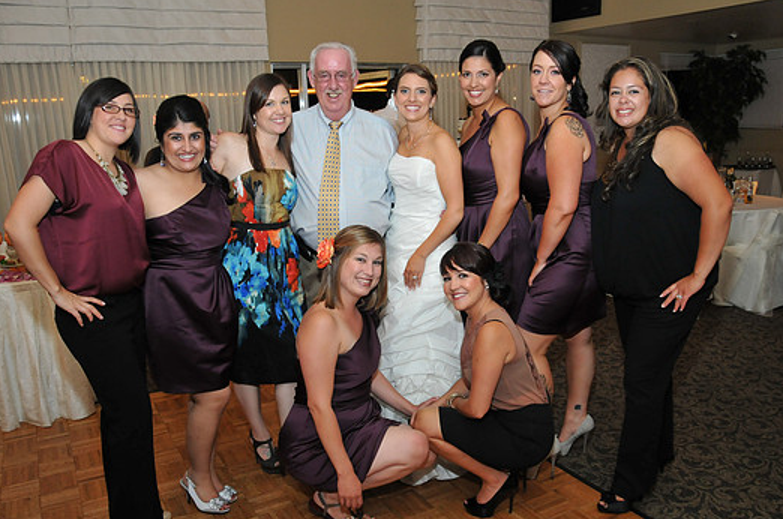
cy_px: 283
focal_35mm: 30
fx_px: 651
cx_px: 392
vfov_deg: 43.4
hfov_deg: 62.0
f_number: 3.5
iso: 800
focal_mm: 18
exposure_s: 1/25
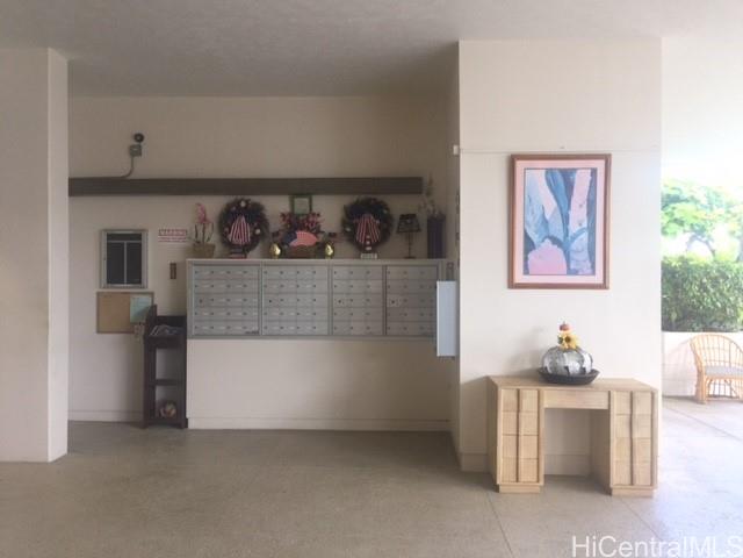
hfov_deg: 61.7
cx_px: 372
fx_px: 622
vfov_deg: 48.2
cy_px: 279
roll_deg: -2.3
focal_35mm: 29
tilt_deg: -0.7
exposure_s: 1/40
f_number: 2.2
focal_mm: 4.15
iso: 32
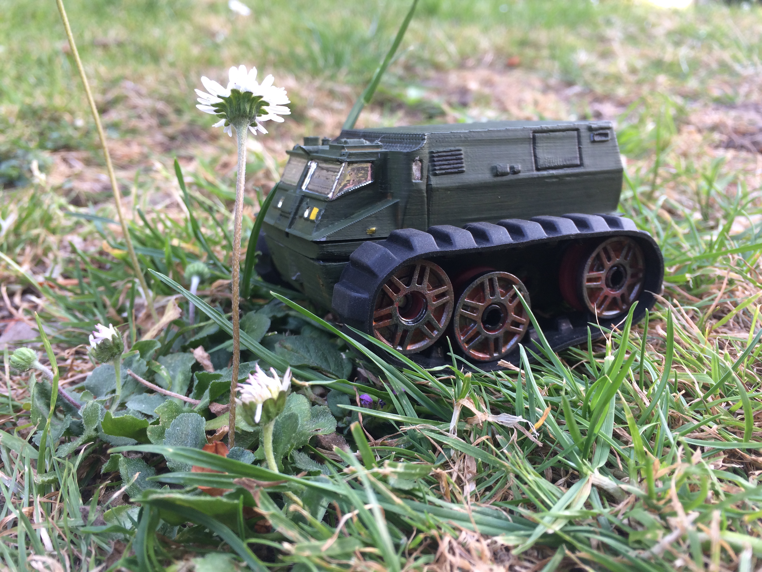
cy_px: 286
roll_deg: +0.1
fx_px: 638
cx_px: 381
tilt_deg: -24.2
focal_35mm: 29
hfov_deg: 61.7
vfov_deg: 48.2
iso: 40
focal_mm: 4.15
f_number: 2.2
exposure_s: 1/100
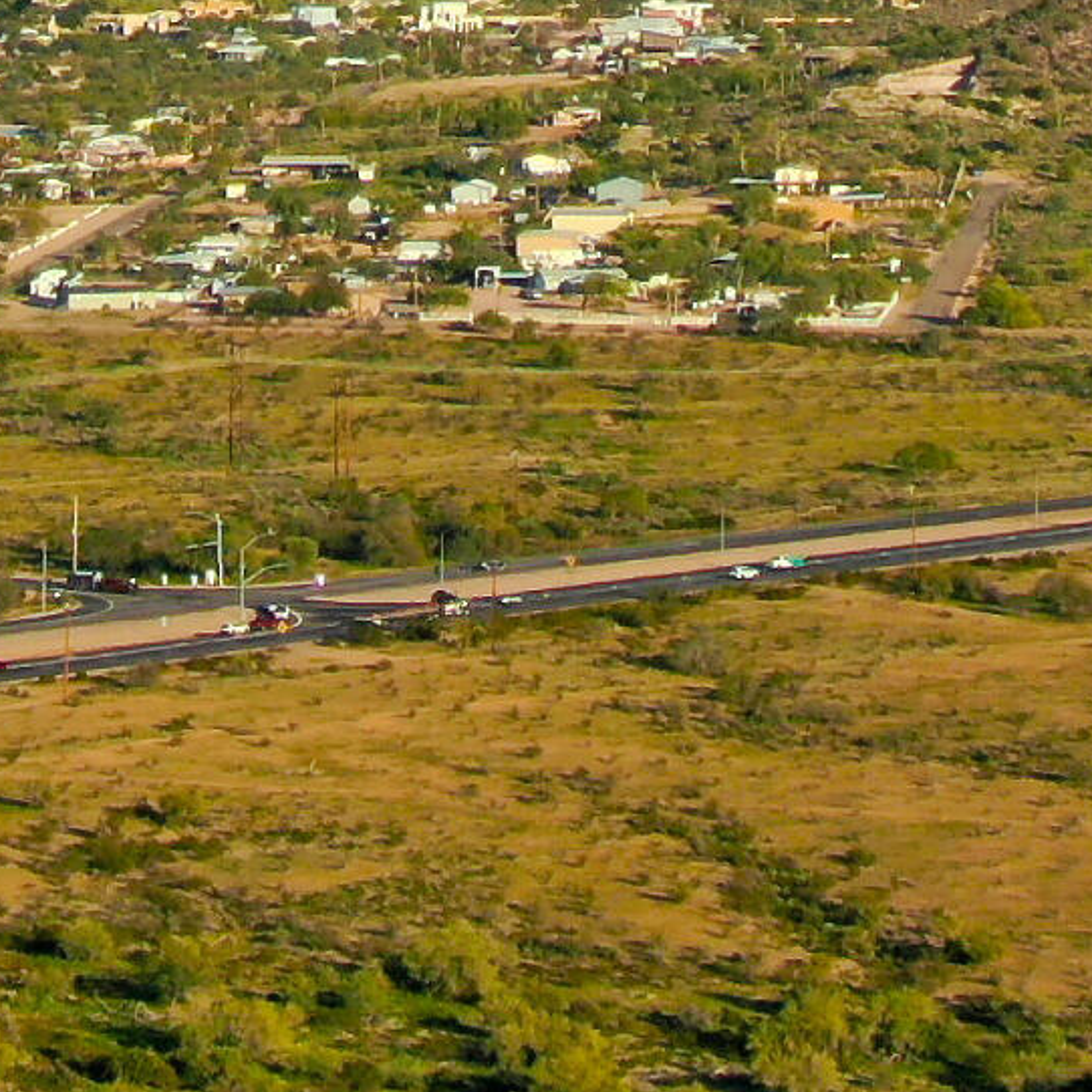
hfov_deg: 7.4
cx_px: 334
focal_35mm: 235
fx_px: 8387
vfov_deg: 7.2
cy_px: -1023
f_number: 3.8
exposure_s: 1/80
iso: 100
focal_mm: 8.6
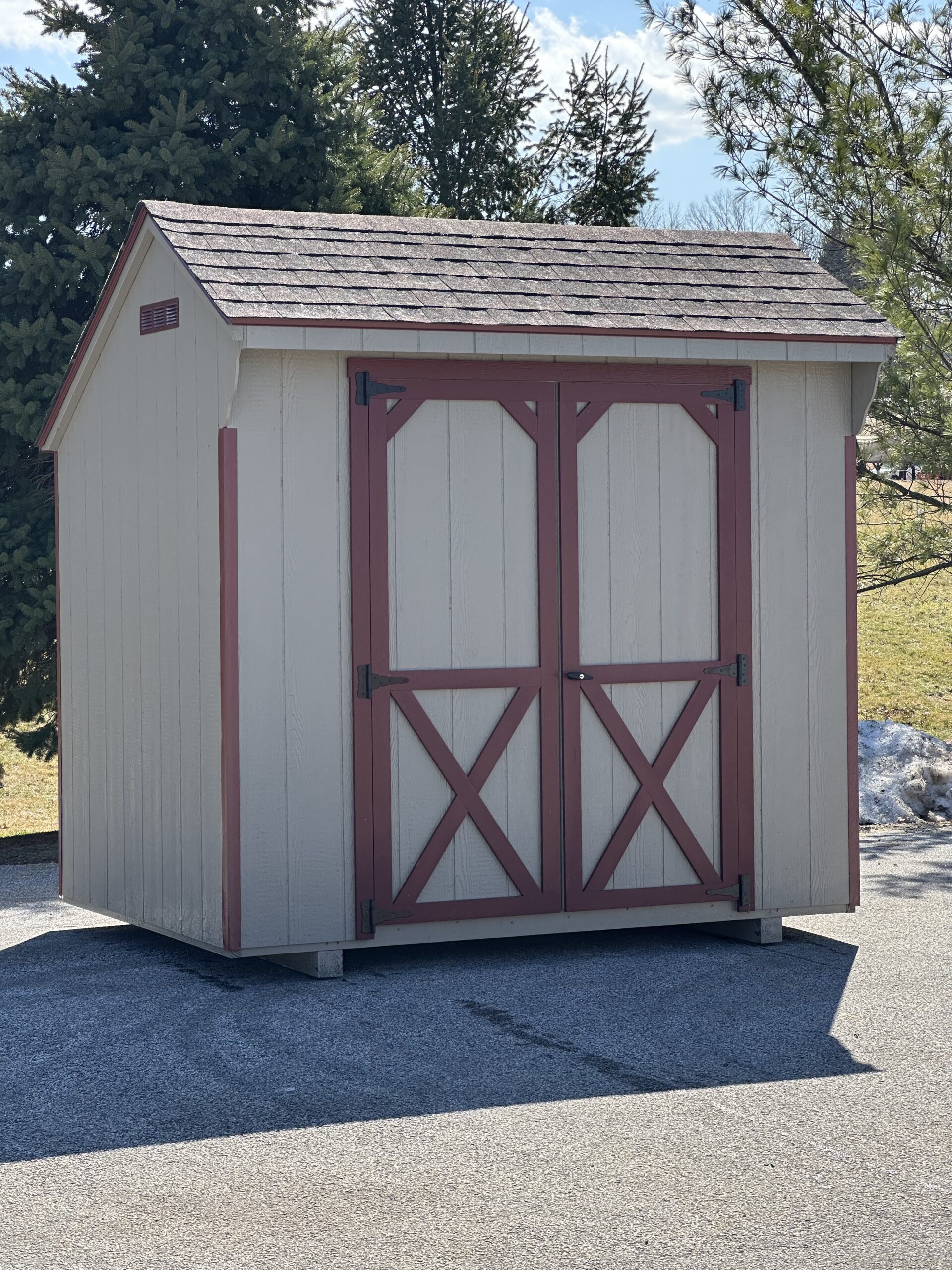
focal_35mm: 77
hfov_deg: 19.1
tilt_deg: -4.4
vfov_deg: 25.3
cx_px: 476
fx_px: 2824
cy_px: 635
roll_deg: +1.0
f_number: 2.8
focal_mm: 9
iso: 32
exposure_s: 1/447
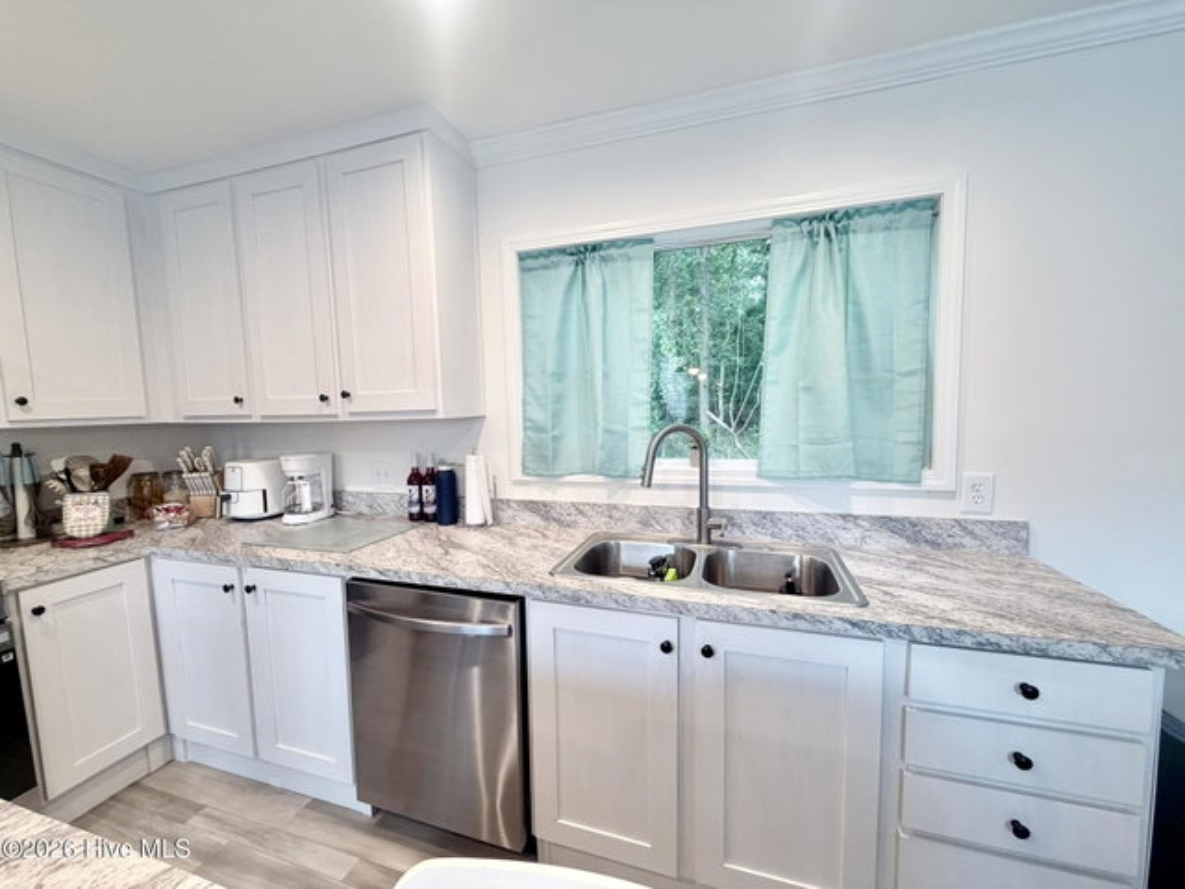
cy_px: 444
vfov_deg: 85.7
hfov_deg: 102.1
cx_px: 592
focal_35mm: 14
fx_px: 479
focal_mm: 2.22
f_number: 2.2
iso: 160
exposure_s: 1/120
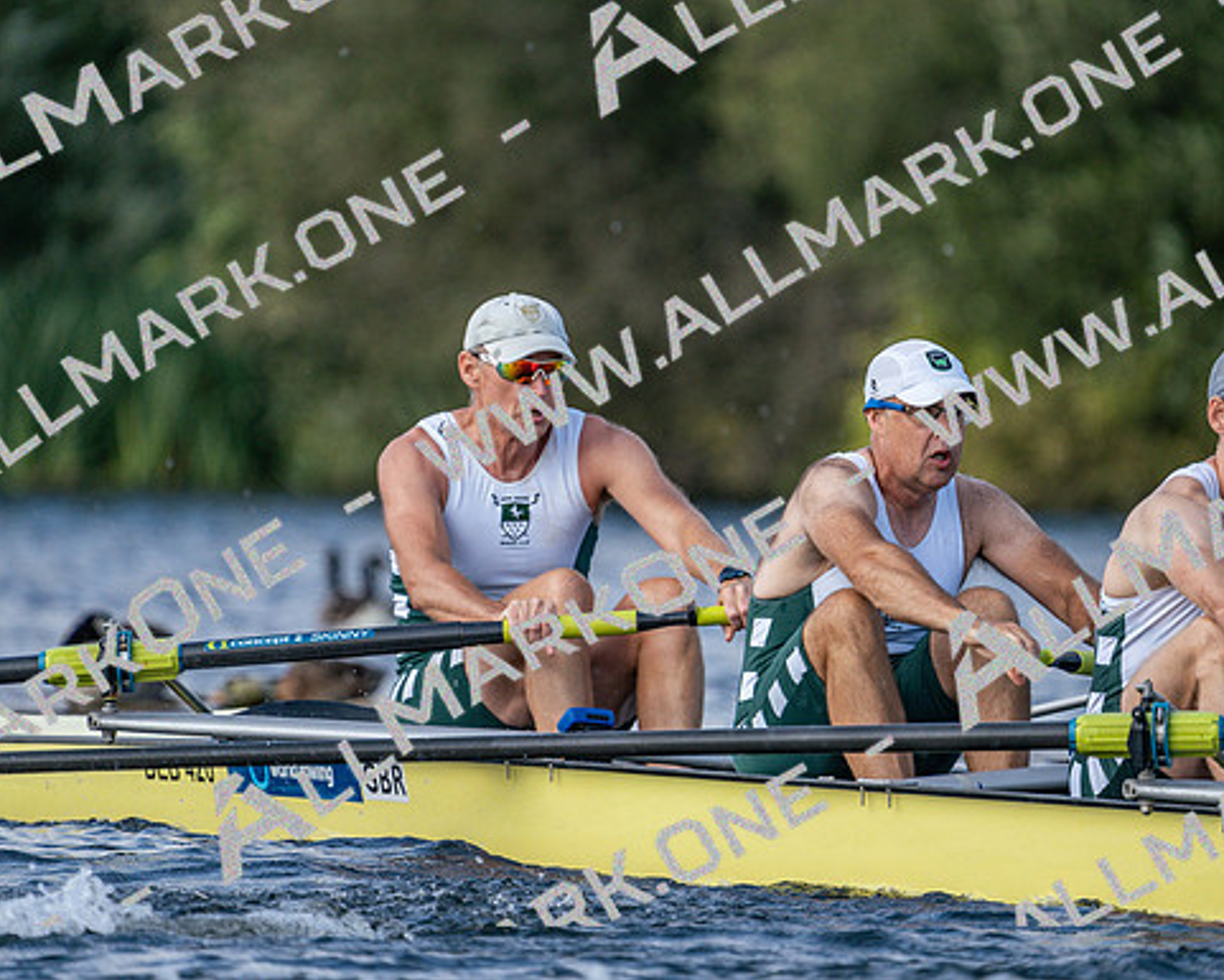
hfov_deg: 2.8
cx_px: 730
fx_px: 24602
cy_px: 490
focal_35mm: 679
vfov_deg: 2.3
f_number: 6.3
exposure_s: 1/1600
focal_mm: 600
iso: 500
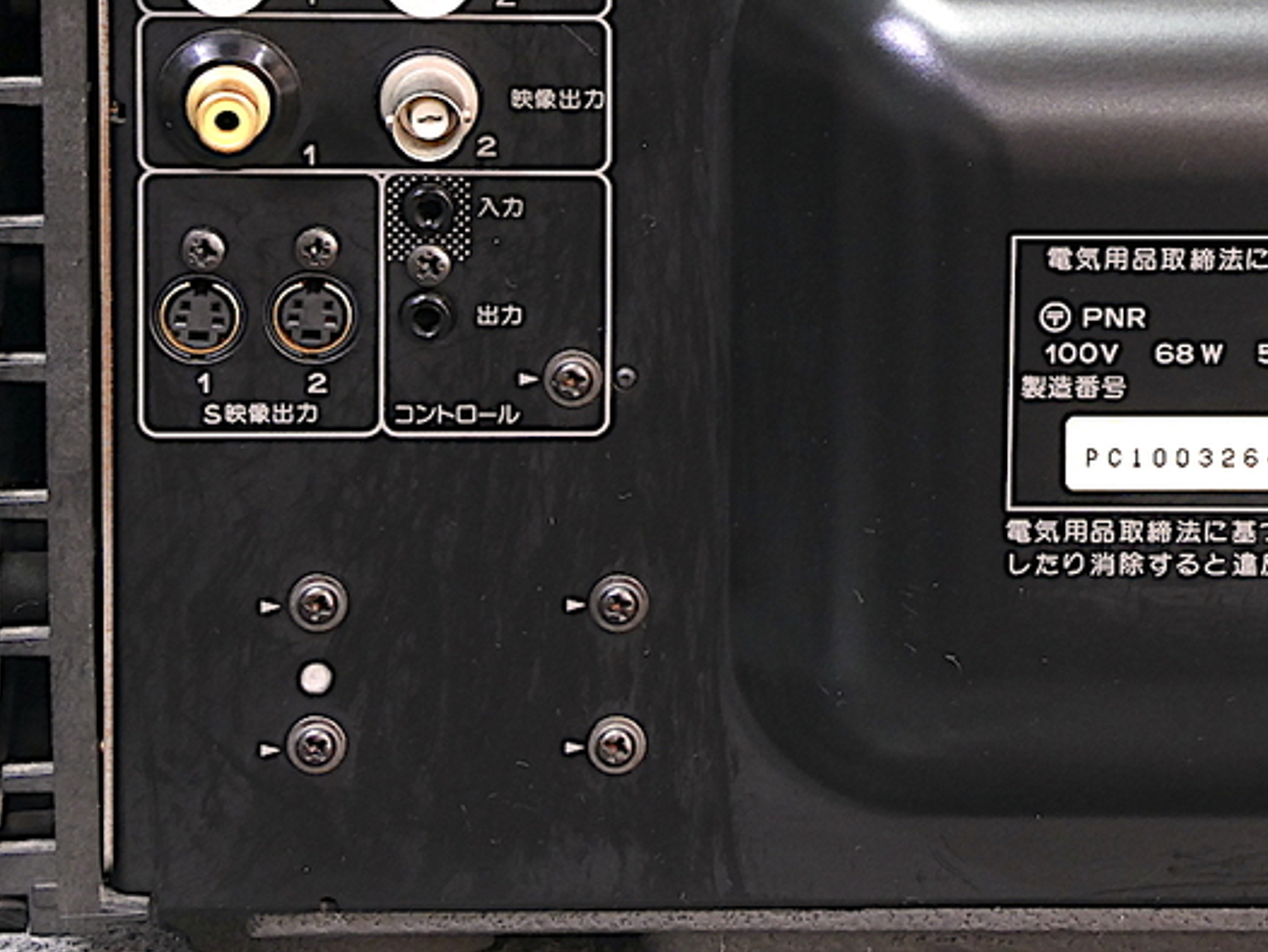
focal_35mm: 292
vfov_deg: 5.1
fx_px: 10701
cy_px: 255
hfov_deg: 6.8
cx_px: 899
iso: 200
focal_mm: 28.7
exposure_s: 1/2.5
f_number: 5.5
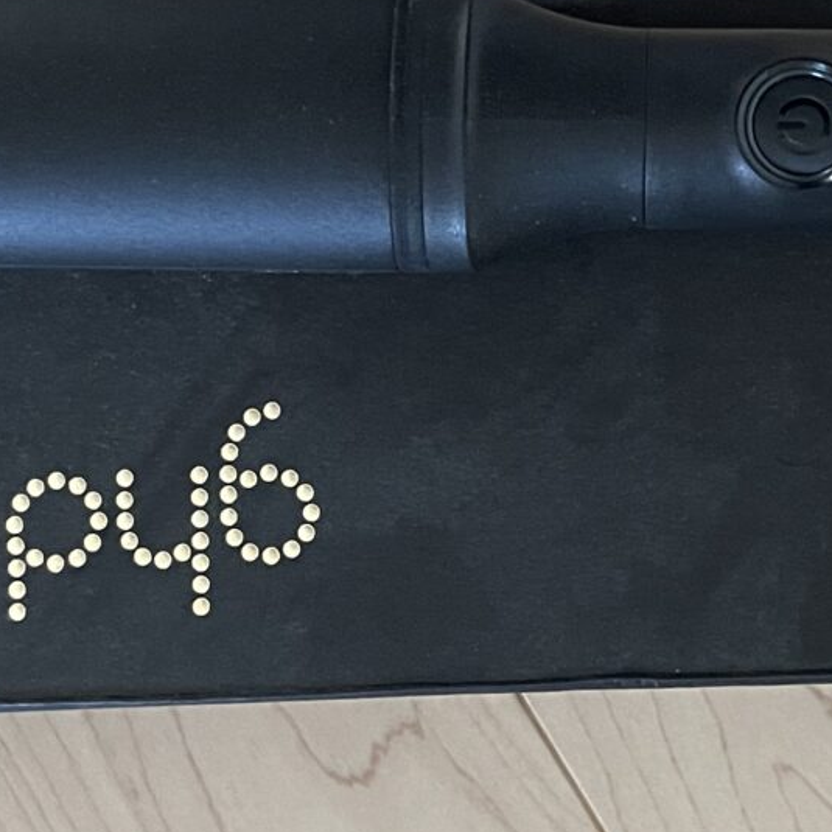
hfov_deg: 19.5
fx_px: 2393
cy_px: 257
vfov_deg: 19.6
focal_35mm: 88
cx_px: 678
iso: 500
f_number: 1.6
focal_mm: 4.2
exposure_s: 1/51
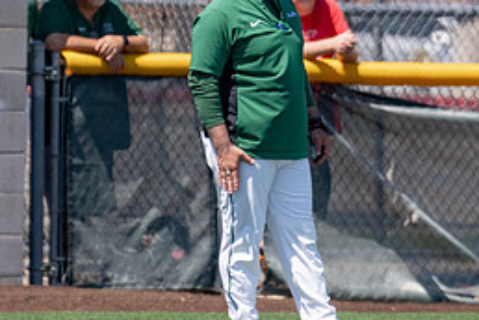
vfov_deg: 1.3
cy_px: 144
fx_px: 13797
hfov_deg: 2.0
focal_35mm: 1037
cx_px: 279
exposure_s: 1/3200
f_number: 4
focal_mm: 280
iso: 320
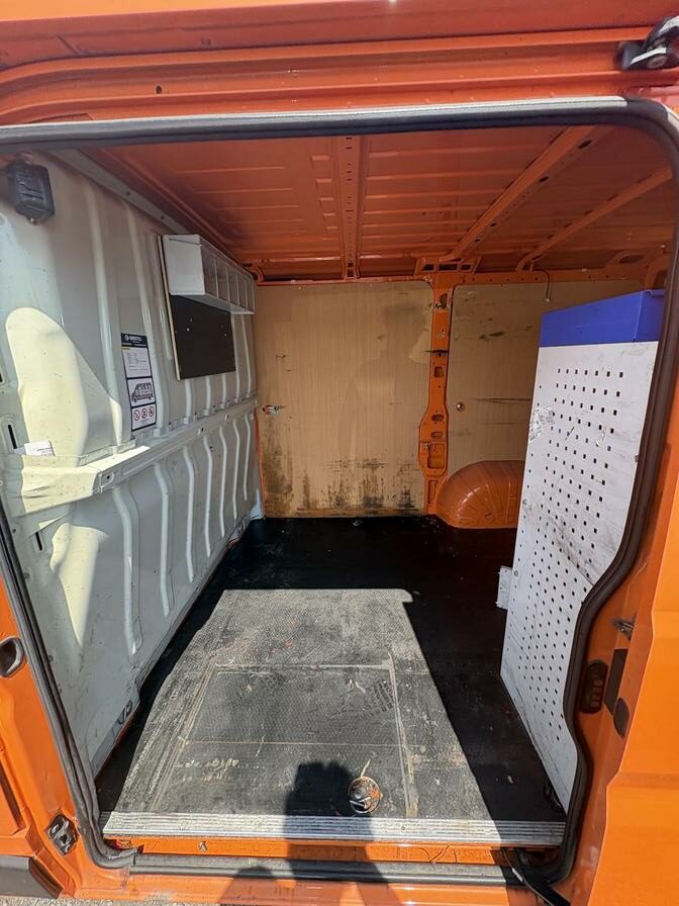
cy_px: 453
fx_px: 366
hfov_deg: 85.7
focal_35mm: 14
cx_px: 340
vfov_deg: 102.1
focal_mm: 2.22
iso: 64
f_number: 2.2
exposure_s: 1/238
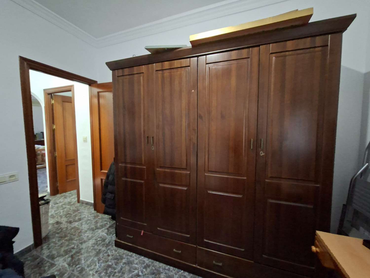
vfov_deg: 89.9
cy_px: 139
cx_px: 185
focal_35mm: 13
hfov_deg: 106.2
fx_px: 139
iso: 800
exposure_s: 1/20
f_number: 2.2
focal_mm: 1.74
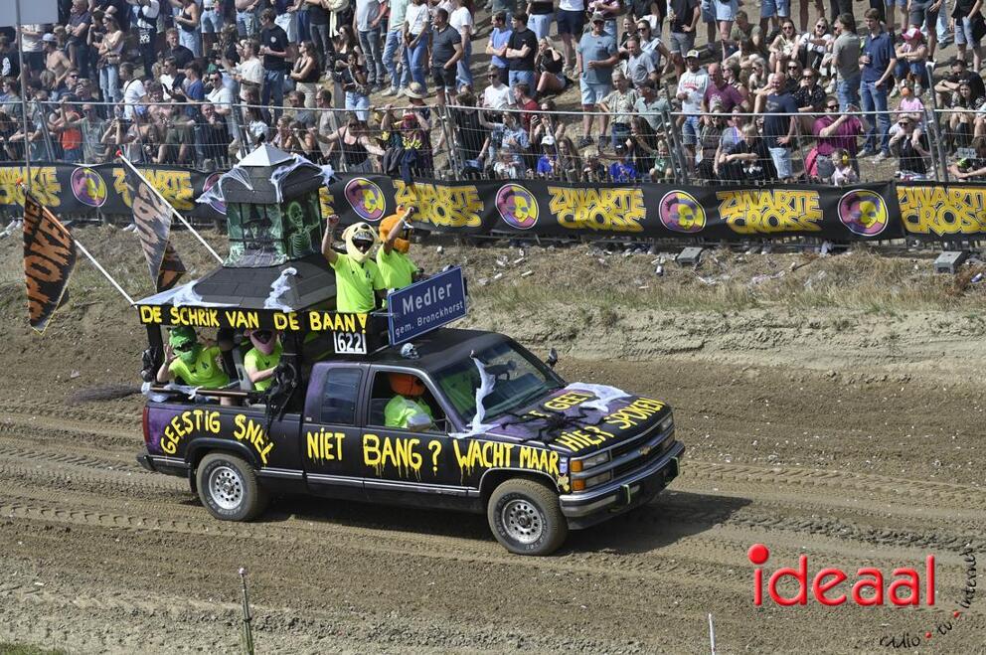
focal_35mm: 110
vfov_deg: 12.4
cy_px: 328
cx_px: 493
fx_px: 3009
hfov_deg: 18.6
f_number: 8
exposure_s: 1/1000
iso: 400
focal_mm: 110
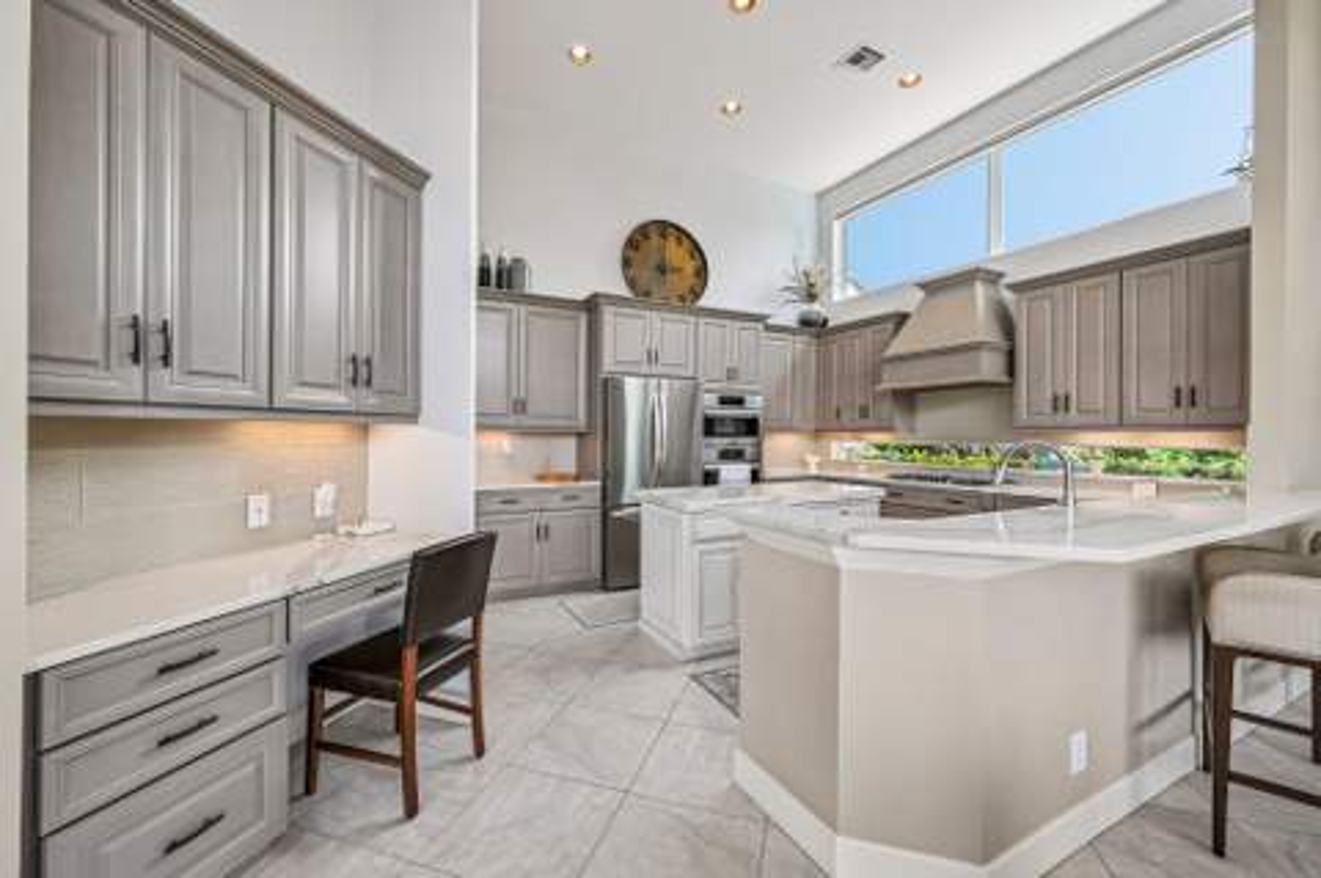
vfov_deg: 81.1
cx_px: 660
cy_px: 439
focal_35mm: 14
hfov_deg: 104.3
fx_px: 513
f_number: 8
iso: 2500
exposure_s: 1/1000
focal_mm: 14
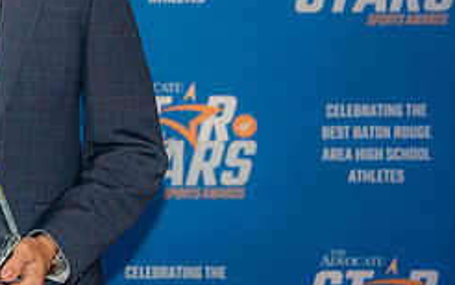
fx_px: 1848
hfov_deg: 13.7
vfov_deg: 8.8
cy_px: 40
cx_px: -65
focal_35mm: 149
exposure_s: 1/200
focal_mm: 62
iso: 400
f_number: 3.2
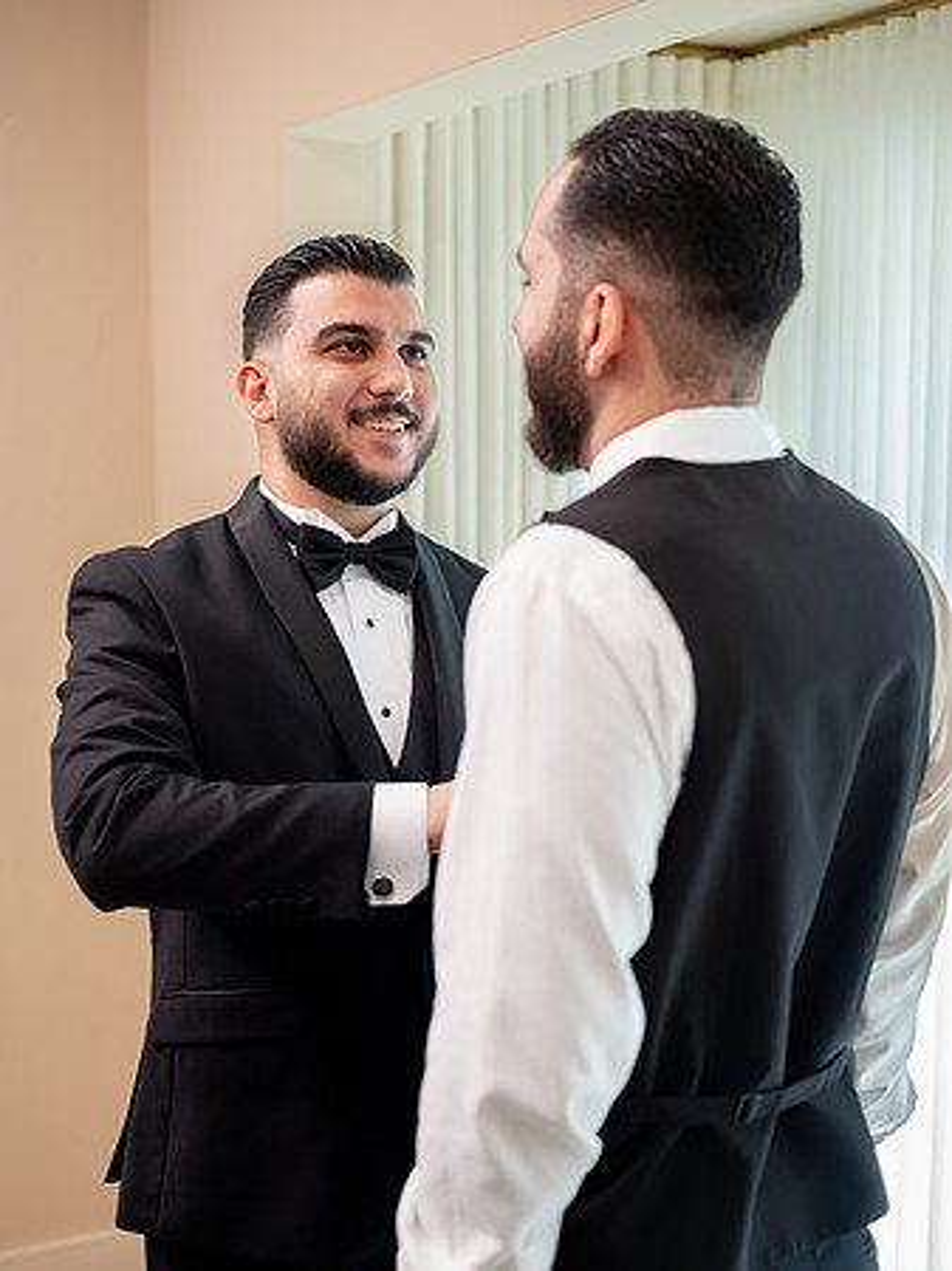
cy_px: 636
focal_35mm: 50
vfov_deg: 38.2
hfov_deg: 29.1
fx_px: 1835
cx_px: 476
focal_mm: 63
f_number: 3.2
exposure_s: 1/100
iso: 1600
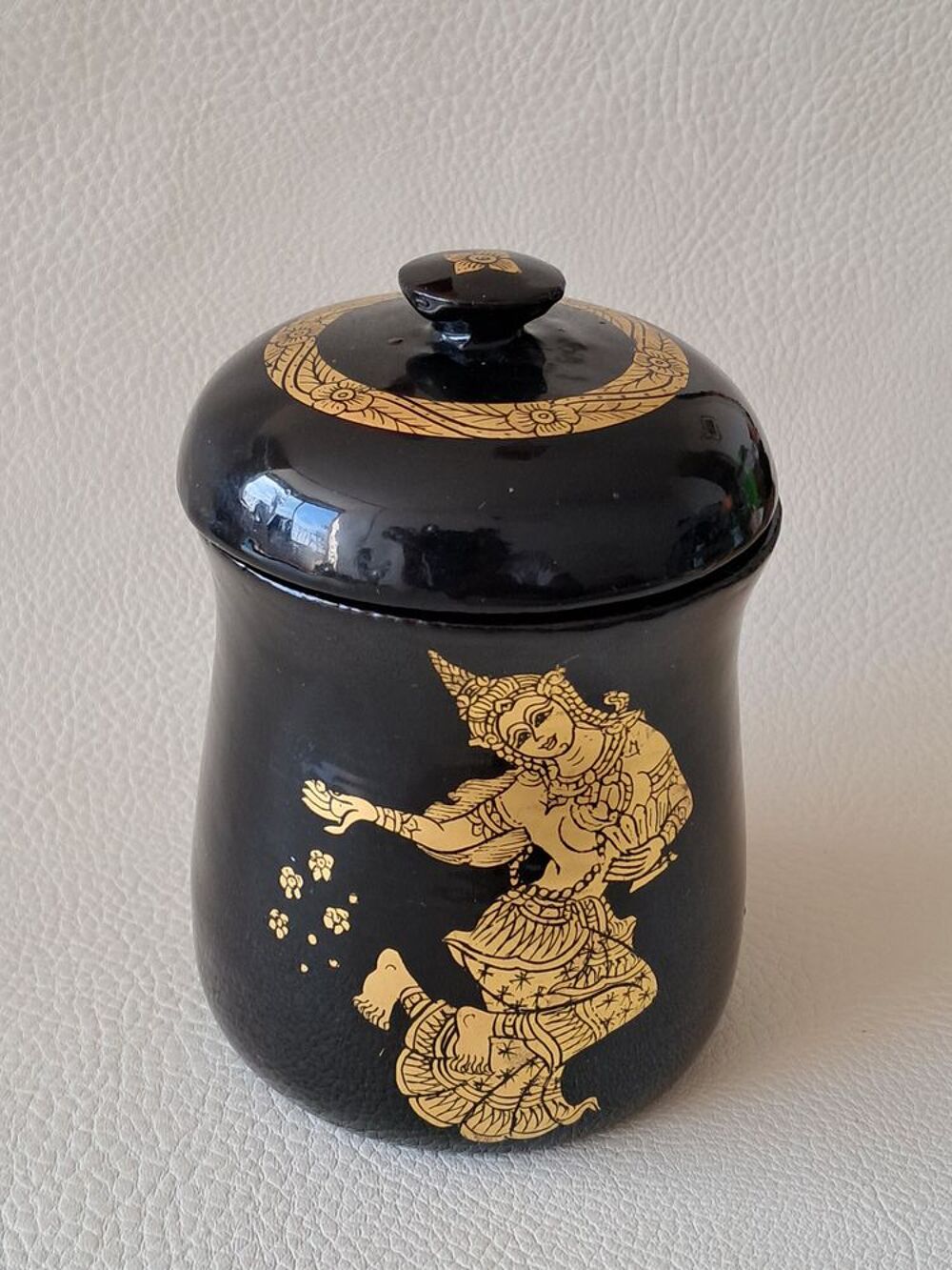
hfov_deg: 51.4
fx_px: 990
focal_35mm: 27
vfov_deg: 65.3
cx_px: 476
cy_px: 635
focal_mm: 4
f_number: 1.8
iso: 64
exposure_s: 1/50
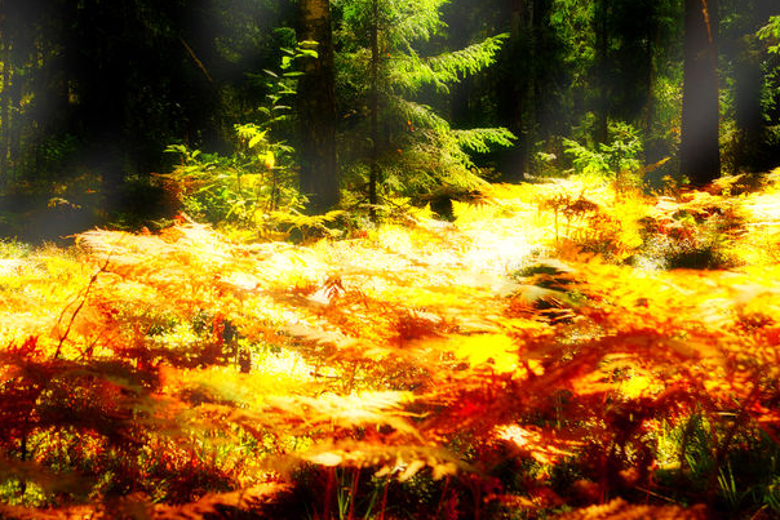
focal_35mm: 67
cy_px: 155
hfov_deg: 29.8
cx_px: 235
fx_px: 1452
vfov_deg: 20.2
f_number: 7.1
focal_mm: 30
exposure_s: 1/80
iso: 100
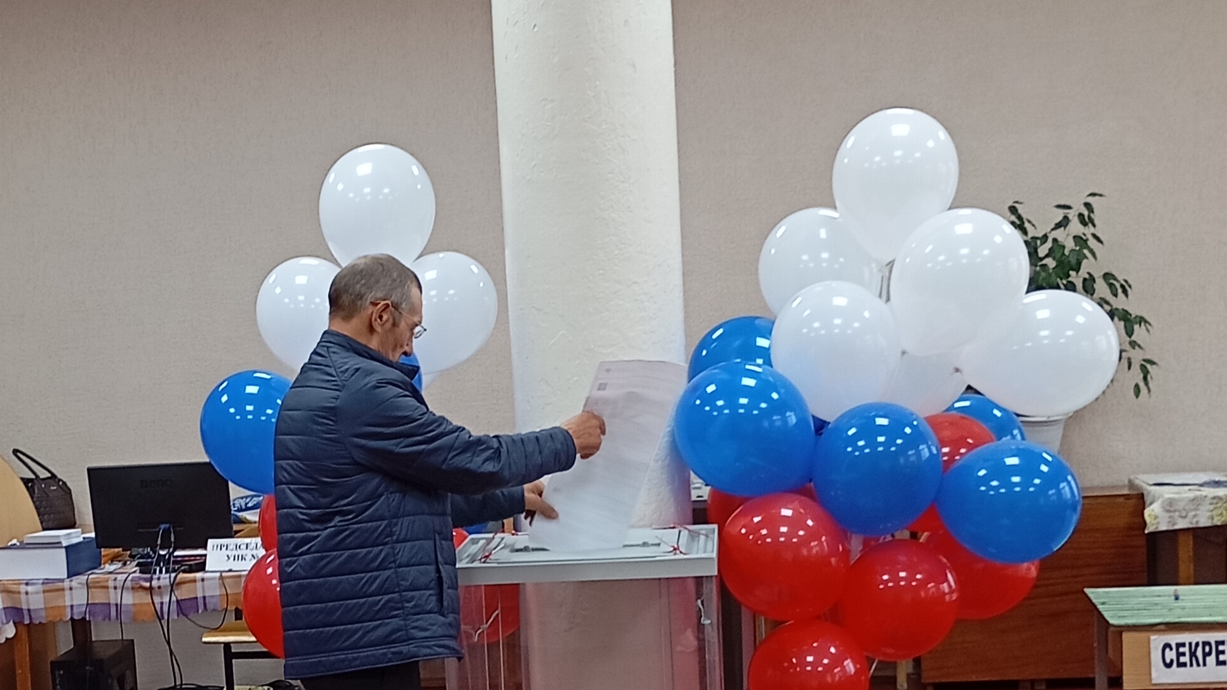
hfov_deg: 32.4
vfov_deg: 18.5
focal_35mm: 64
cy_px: 621
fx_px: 2082
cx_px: 345
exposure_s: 1/33.3
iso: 400
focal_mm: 4.27
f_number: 1.8
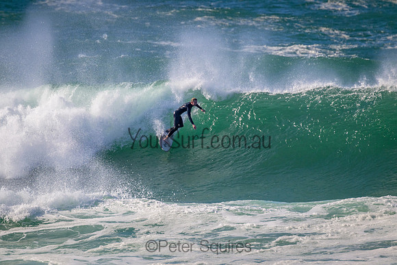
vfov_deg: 1.7
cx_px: 198
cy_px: 132
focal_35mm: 800
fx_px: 8824
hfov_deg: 2.6
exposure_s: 1/2000
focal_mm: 800
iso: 1400
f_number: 11
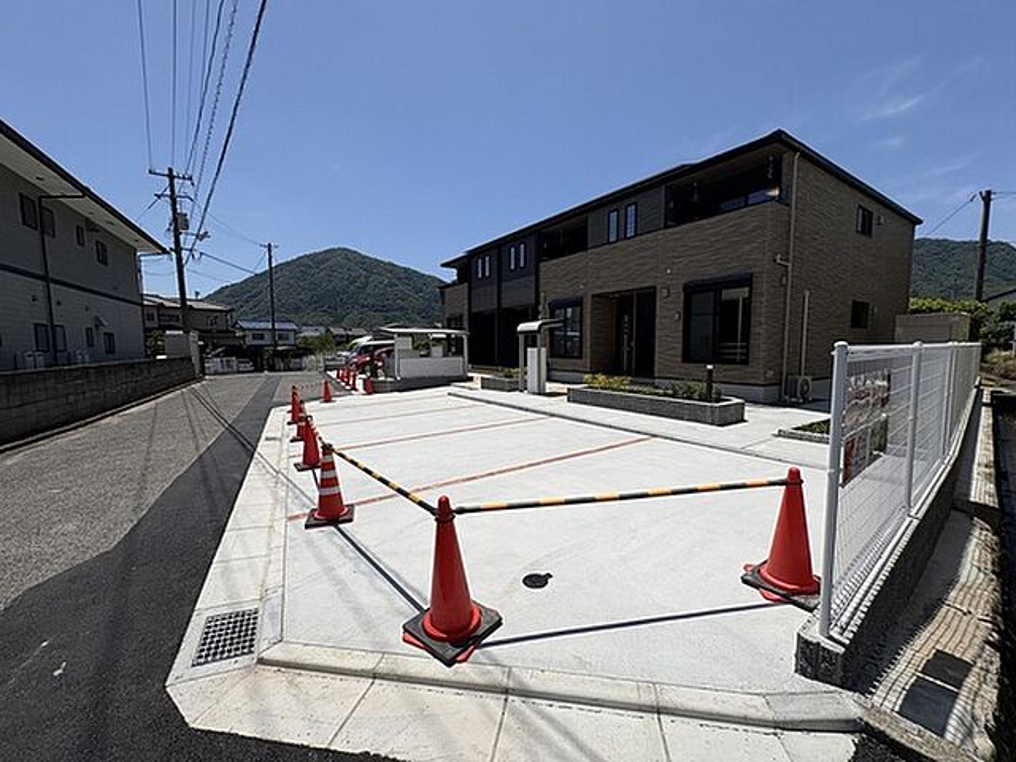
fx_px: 411
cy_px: 381
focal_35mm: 14
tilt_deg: -3.5
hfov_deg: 102.1
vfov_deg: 85.7
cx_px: 508
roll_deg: +1.2
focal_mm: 2.22
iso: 40
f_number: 2.2
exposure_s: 1/4367
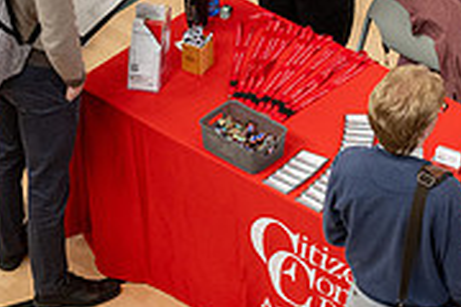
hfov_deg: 9.1
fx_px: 2881
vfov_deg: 6.1
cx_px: 259
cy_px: -45
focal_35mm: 225
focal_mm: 70
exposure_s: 1/250
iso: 1600
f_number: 4.5
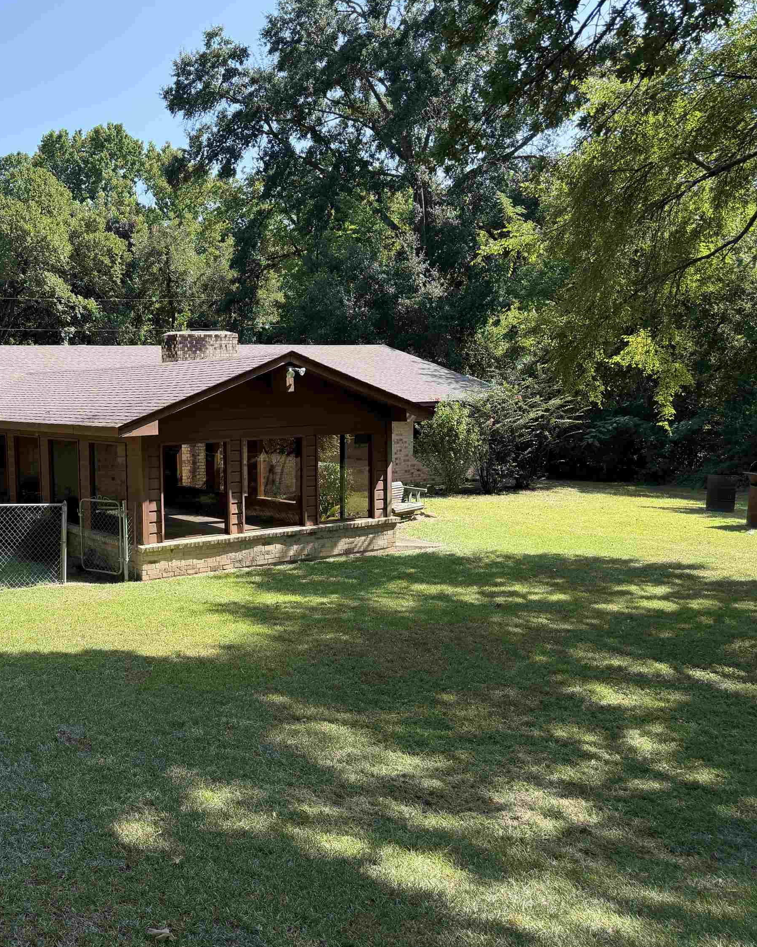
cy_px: 475
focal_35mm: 32
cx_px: 112
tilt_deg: -5.6
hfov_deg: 42.9
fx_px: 896
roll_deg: +2.3
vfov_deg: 55.7
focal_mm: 6.76
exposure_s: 1/1553
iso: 100
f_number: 1.78
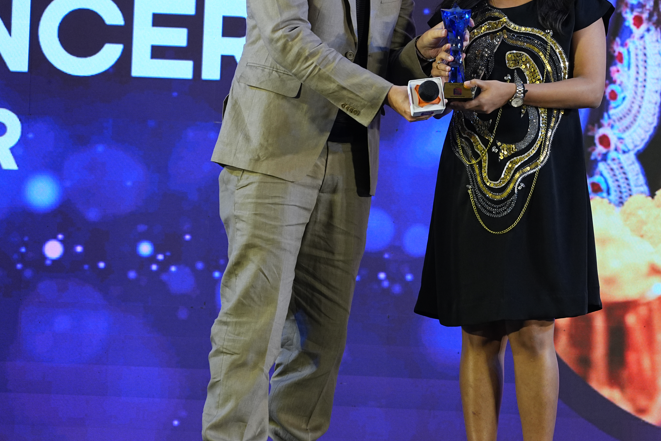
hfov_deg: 6.2
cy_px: 139
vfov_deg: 4.1
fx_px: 6095
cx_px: 389
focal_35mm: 332
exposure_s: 1/200
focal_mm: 178
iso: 640
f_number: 3.2
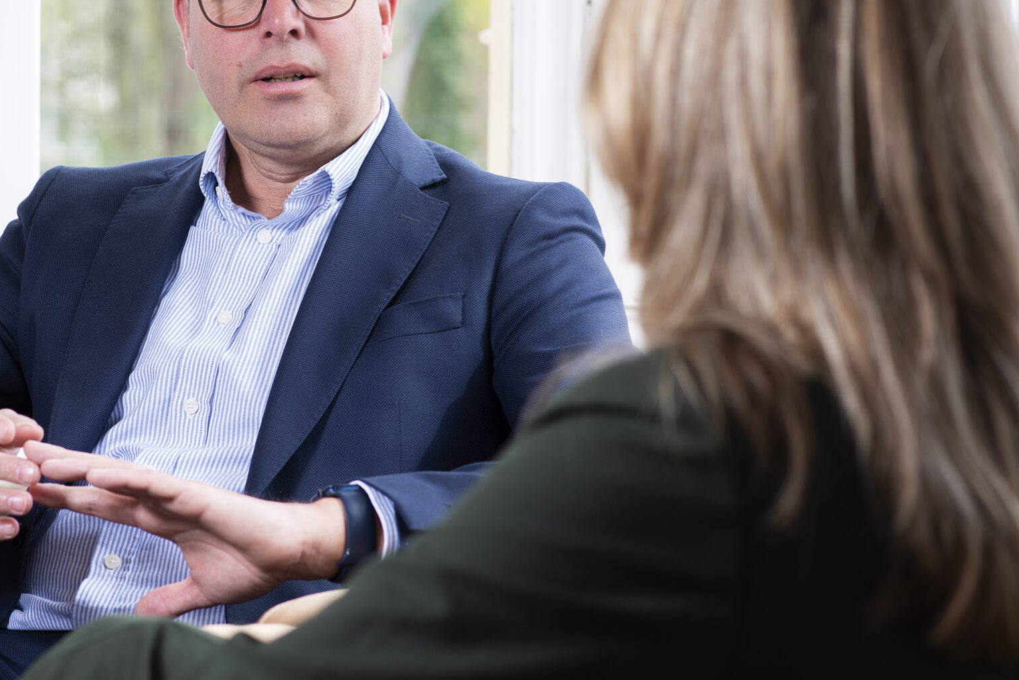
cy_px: 246
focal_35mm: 143
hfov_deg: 14.3
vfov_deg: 9.6
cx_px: 275
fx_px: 4048
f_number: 5.6
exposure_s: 1/100
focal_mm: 85
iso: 100
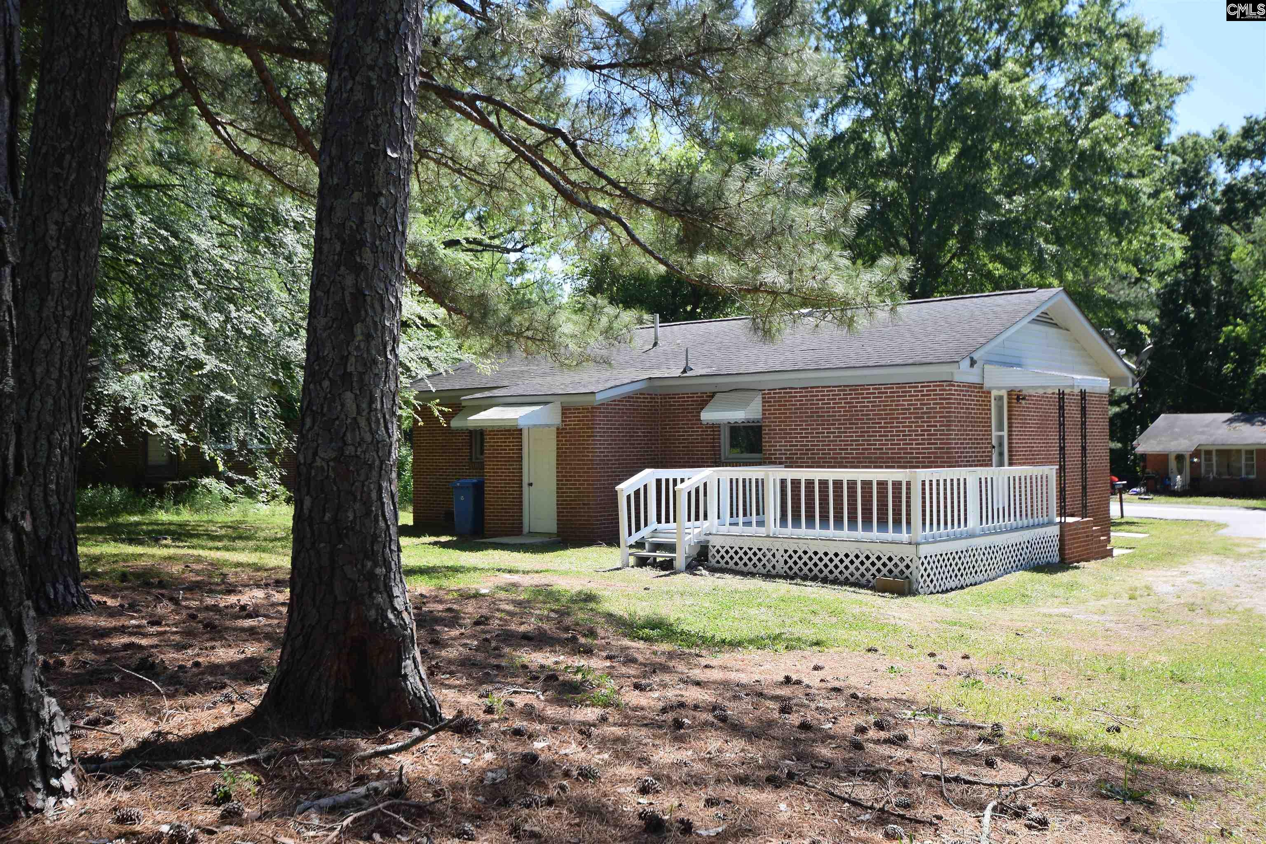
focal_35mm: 33
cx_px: 633
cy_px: 422
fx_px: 1160
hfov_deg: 57.2
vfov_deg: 40.0
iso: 100
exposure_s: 1/250
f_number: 4.5
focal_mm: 22
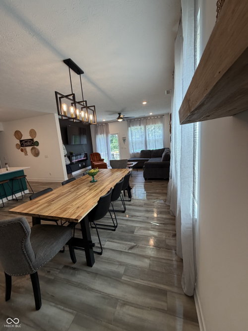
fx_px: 134
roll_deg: +3.7
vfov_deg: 102.1
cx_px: 124
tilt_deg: -9.2
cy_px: 166
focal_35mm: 14
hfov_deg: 85.7
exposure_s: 1/120
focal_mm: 2.22
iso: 160
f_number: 2.2
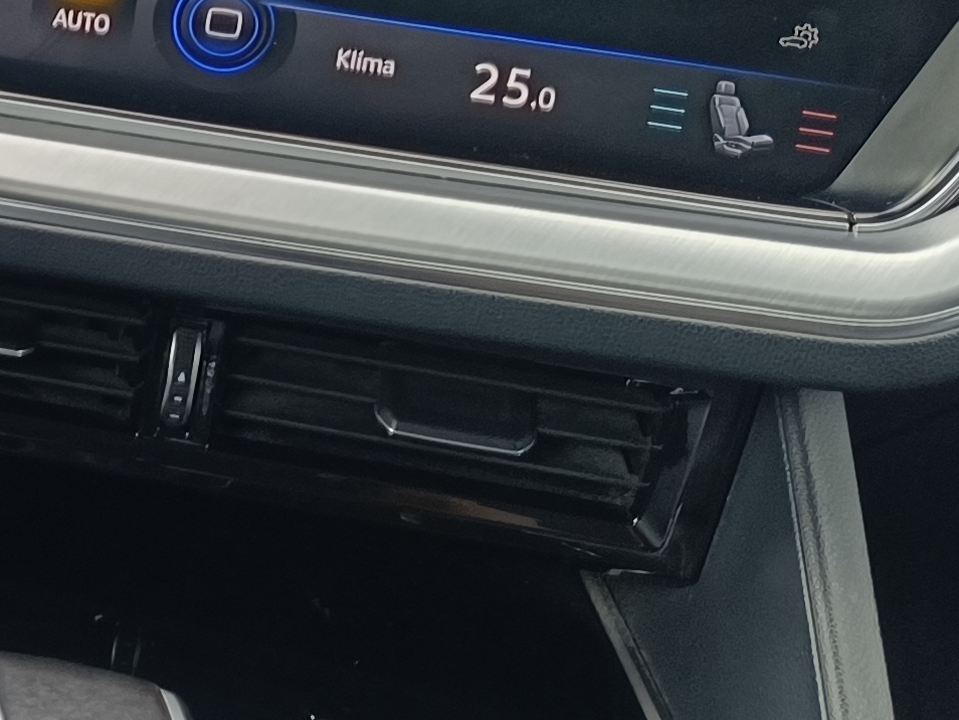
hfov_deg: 16.1
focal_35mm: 103
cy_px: -54
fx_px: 2854
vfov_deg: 14.1
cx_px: -763
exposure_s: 1/102
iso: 57
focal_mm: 5.59
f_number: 1.88
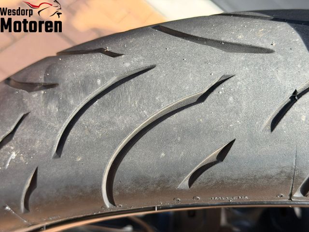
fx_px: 428
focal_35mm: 48
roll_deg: -39.8
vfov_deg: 30.3
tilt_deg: -33.0
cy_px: 116
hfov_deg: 39.7
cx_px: 154
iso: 100
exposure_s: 1/1070
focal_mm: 6.76
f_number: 1.78
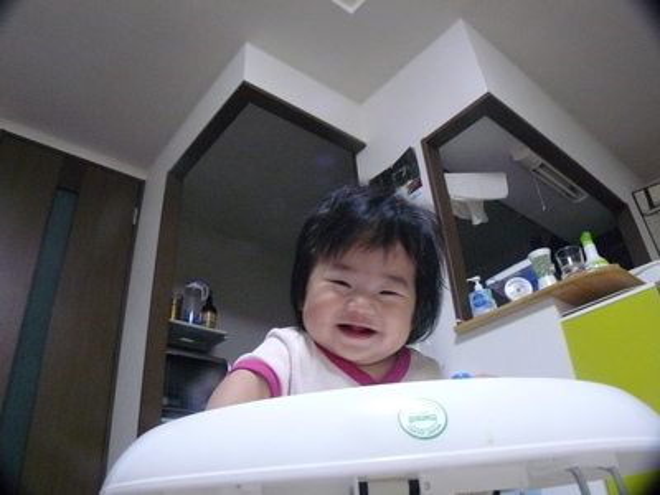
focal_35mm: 36
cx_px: 330
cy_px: 248
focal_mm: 6
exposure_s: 1/15
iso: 400
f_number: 2.8
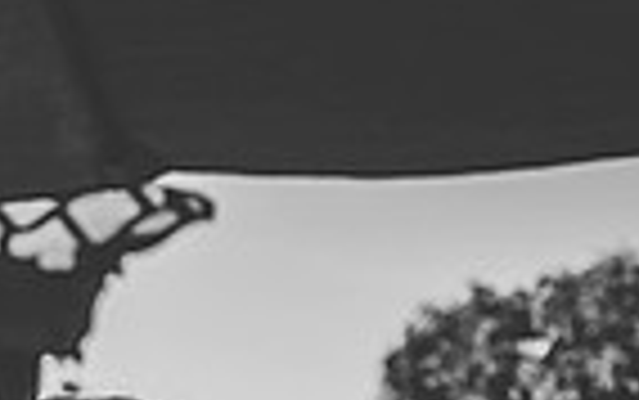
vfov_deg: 6.2
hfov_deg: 9.5
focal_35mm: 208
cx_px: -536
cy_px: 802
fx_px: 3625
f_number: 4
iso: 200
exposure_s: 1/1600
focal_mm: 50
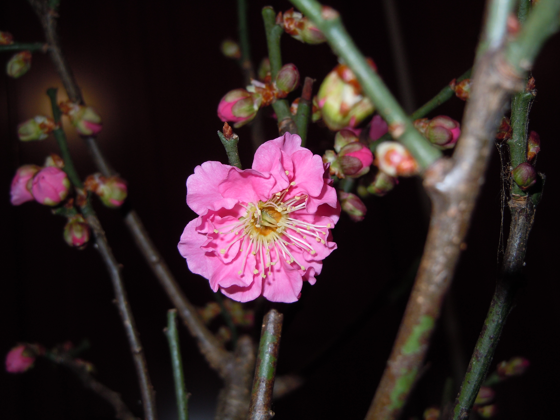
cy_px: 210
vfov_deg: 28.0
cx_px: 280
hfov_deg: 36.8
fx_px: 841
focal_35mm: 52
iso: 100
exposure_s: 1/30
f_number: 3.9
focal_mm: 9.3
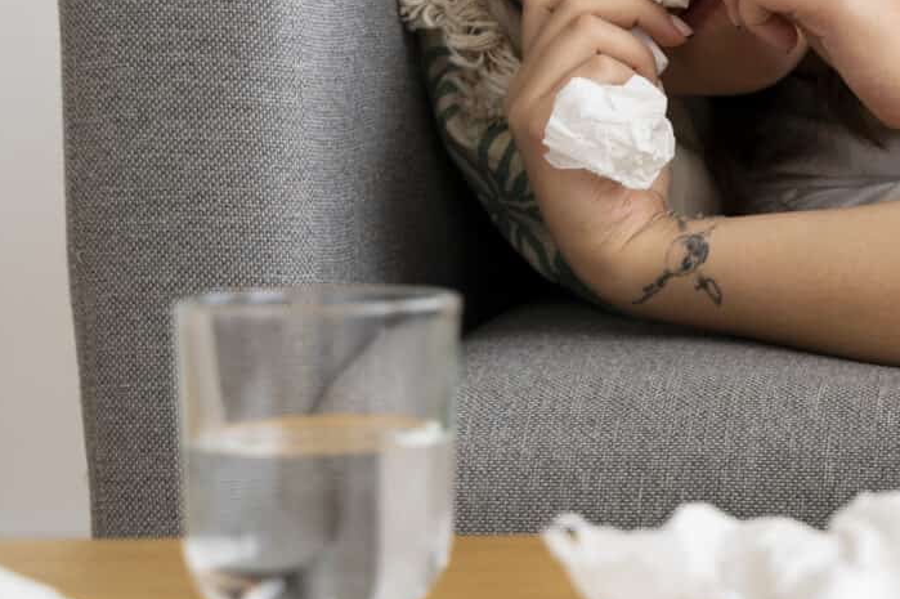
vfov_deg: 10.8
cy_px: 131
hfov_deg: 15.2
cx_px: 1291
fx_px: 3148
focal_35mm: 126
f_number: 4
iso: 500
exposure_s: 1/80
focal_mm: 43
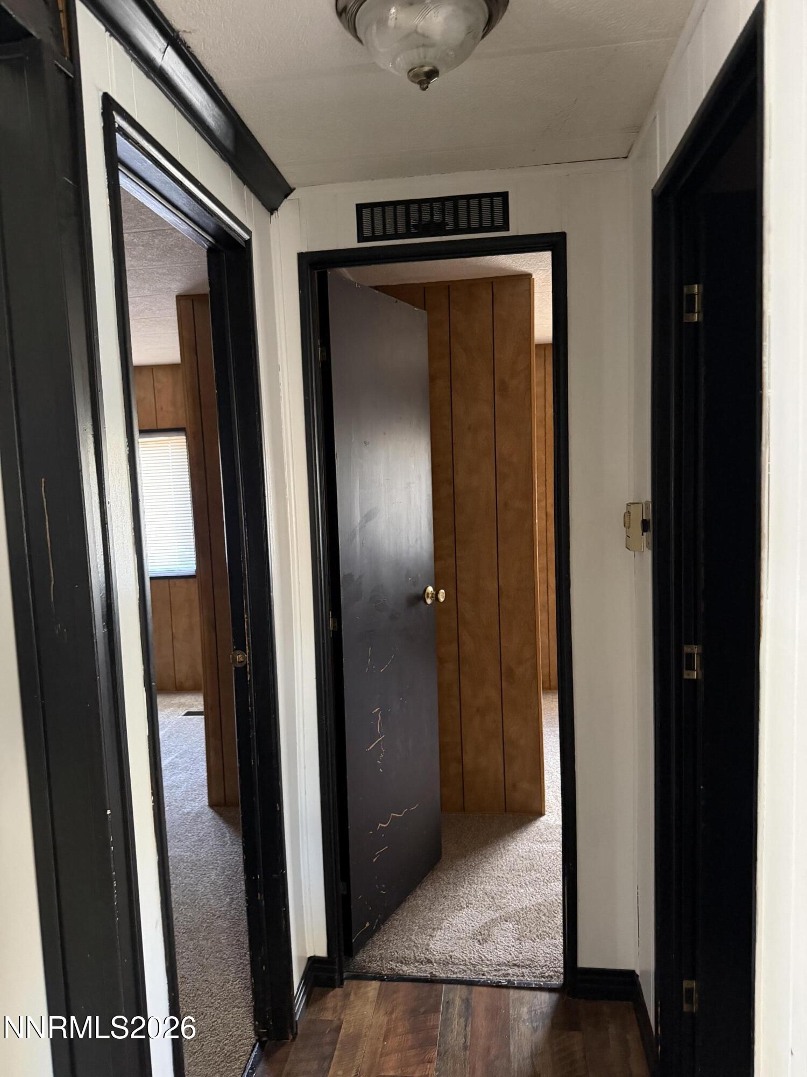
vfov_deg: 71.6
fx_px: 746
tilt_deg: -3.5
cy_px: 538
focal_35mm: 24
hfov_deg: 56.8
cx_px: 404
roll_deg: +1.3
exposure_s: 1/39
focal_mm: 6.76
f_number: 1.78
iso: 1000
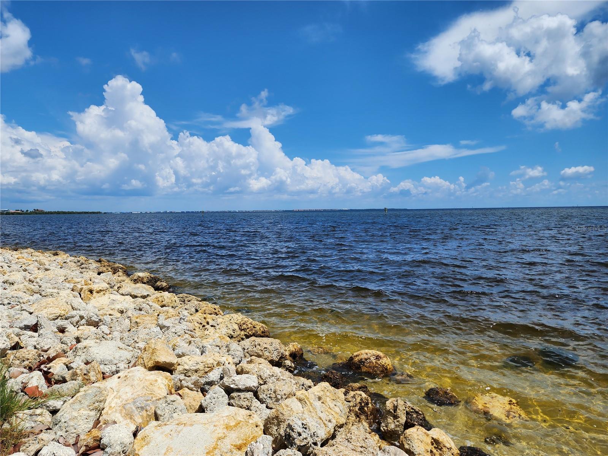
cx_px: 304
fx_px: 404
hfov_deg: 73.9
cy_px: 228
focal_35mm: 23
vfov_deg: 58.9
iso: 12
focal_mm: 6.4
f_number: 1.8
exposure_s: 1/2082
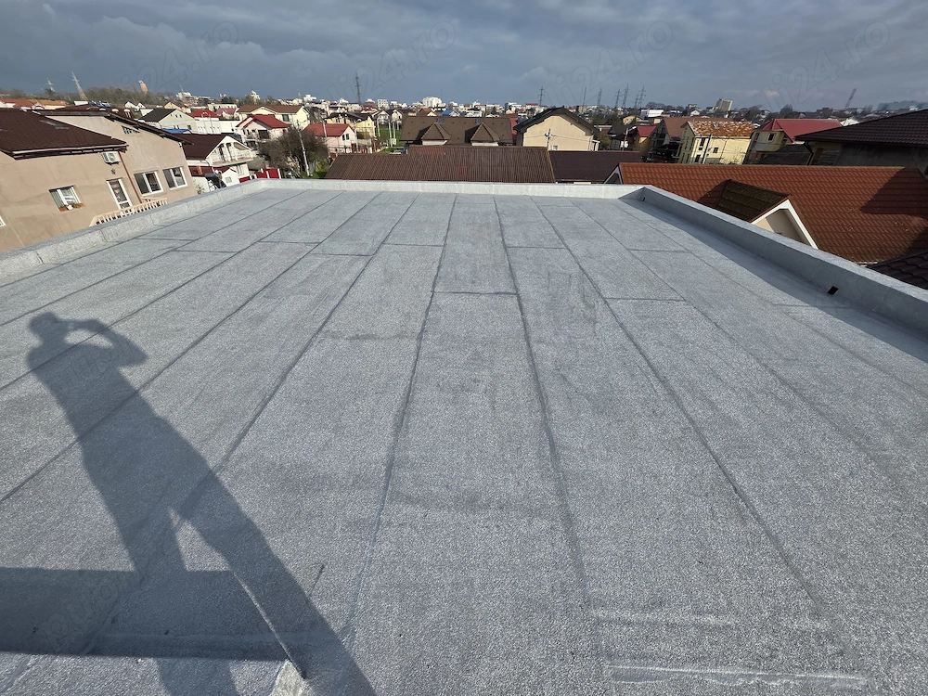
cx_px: 464
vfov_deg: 89.9
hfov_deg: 106.2
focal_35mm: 13
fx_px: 349
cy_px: 348
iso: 40
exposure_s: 1/2565
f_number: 1.9
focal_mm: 2.2
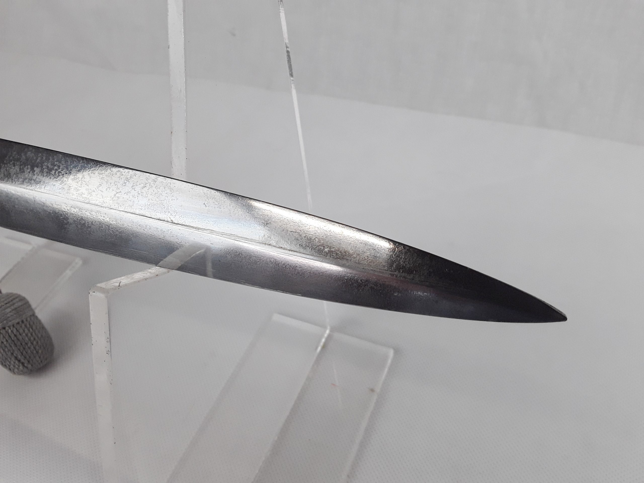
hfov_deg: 65.3
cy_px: 242
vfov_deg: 51.4
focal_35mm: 27
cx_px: 322
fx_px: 502
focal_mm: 2.91
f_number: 1.9
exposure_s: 1/100
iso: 50
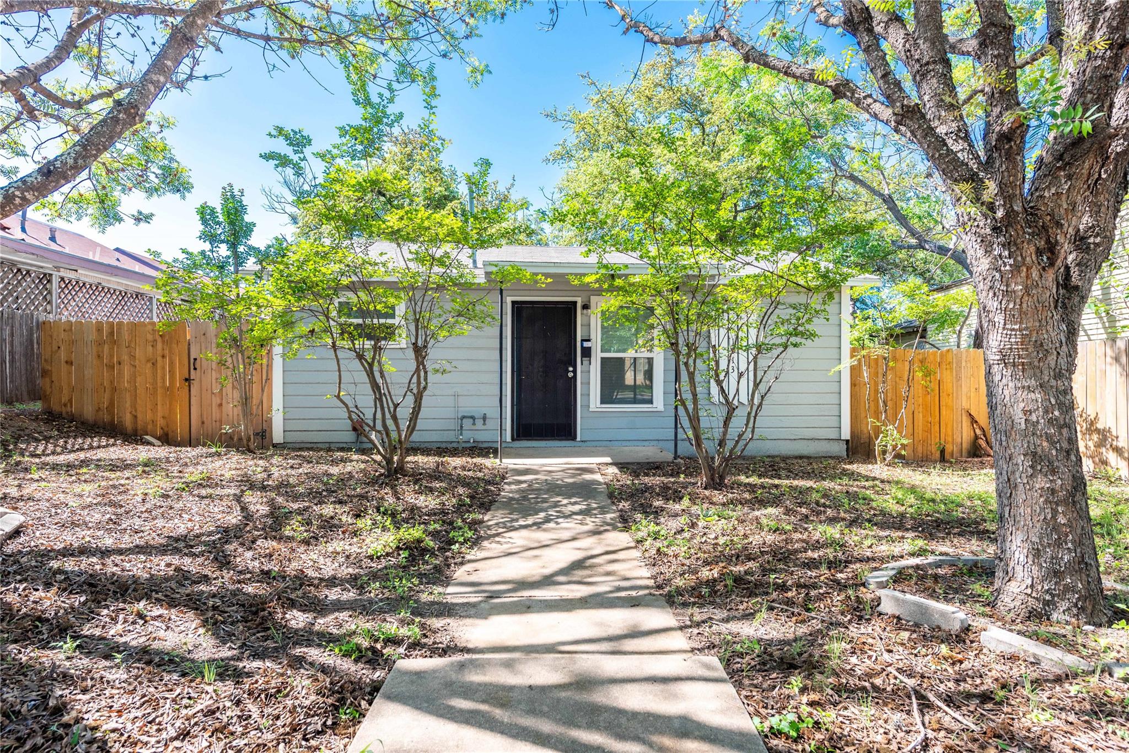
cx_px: 564
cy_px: 376
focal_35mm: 20
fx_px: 627
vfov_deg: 61.9
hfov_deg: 84.0
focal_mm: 20
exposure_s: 1/250
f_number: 8
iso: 220
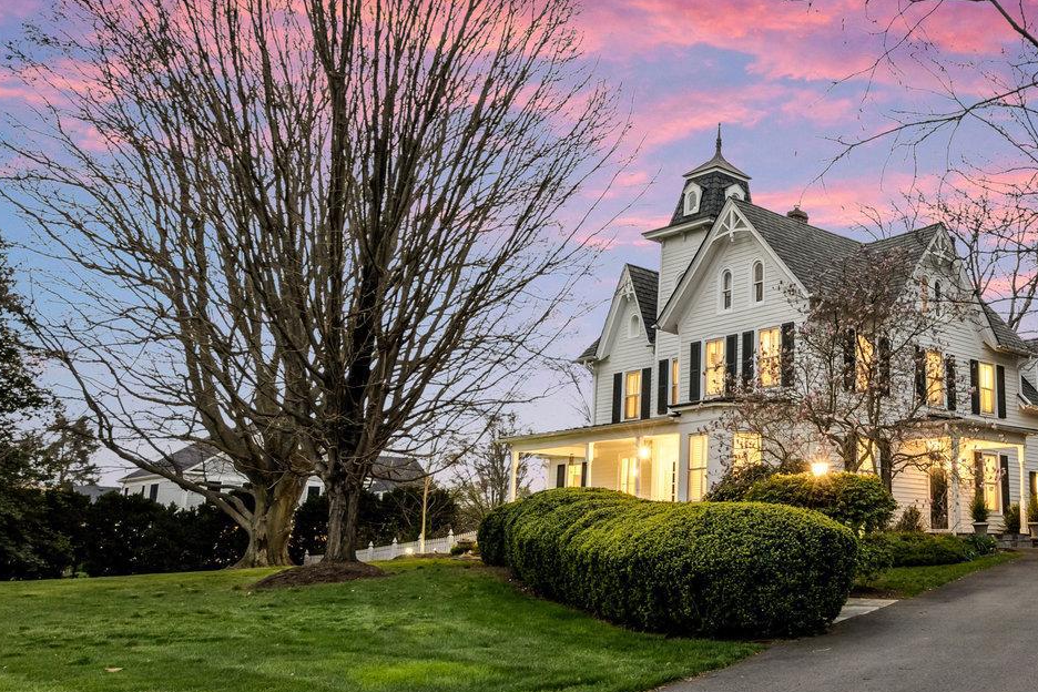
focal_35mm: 35
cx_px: 824
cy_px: 329
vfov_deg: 37.8
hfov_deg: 51.2
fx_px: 1009
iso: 1250
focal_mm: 16
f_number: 8
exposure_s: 1/1.67
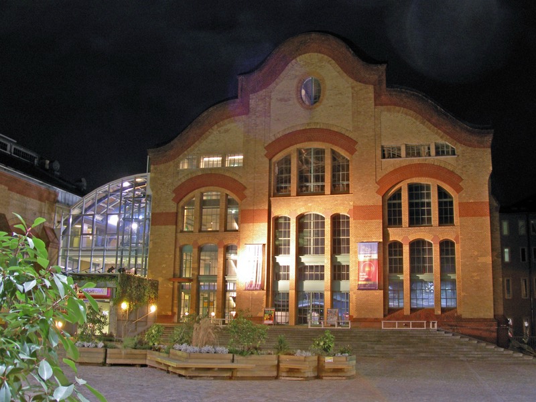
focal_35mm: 39
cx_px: 268
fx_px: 604
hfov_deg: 47.9
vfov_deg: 36.8
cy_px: 201
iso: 50
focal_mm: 8
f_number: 4.7
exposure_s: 5
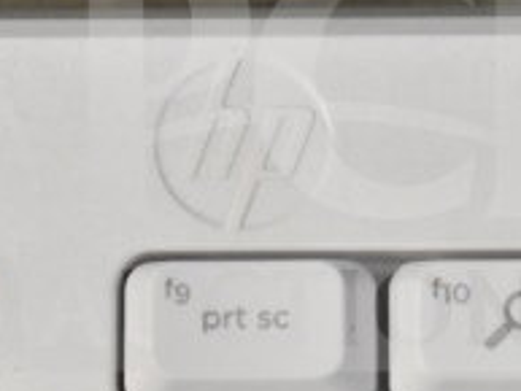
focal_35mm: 251
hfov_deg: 7.9
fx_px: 3773
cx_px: 319
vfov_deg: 5.9
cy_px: 158
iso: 6400
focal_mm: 55
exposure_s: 1/100
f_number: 5.6
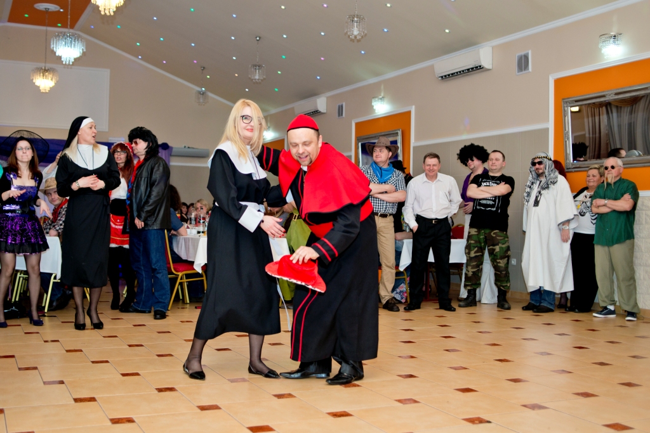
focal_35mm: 35
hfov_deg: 54.4
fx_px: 632
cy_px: 216
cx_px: 325
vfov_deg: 37.9
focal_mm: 35
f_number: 2.8
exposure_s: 1/320
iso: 320
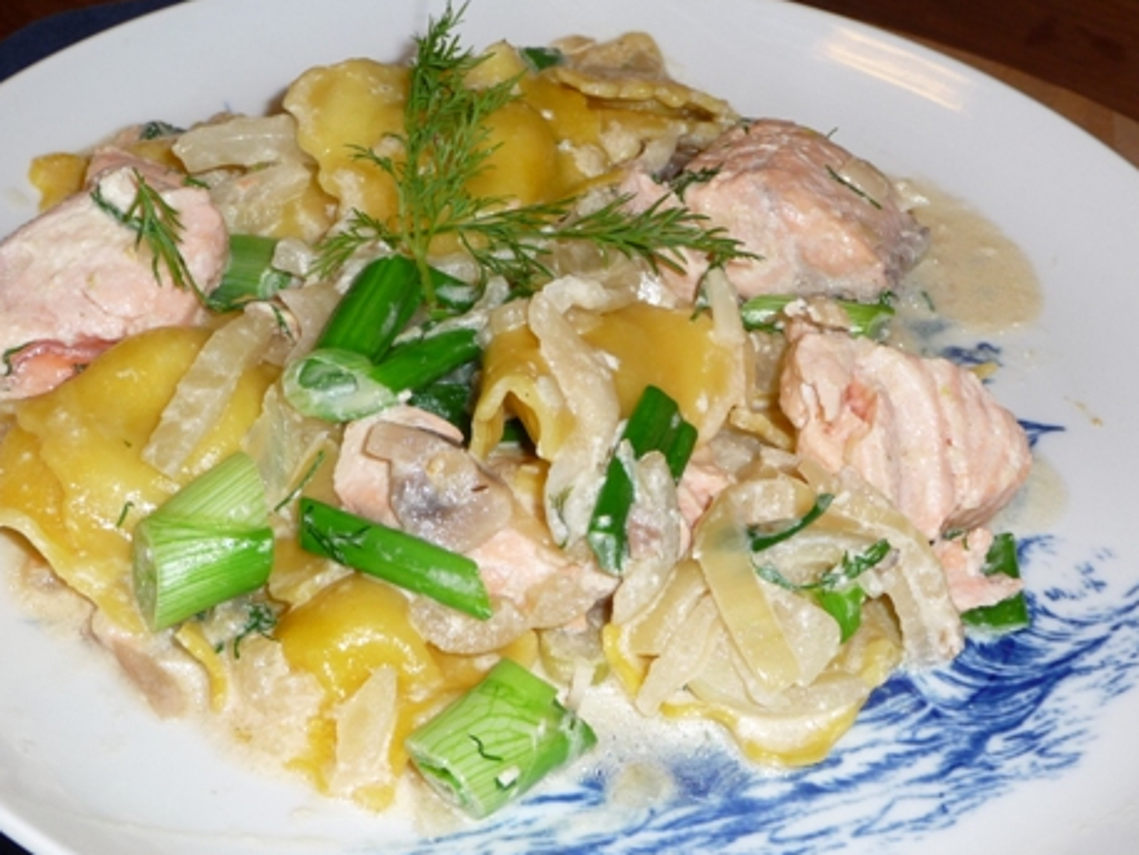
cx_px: 538
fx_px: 2073
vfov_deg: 23.3
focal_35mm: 63
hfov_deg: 30.7
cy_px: 509
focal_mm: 7.6
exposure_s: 1/30
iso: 100
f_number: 4.1
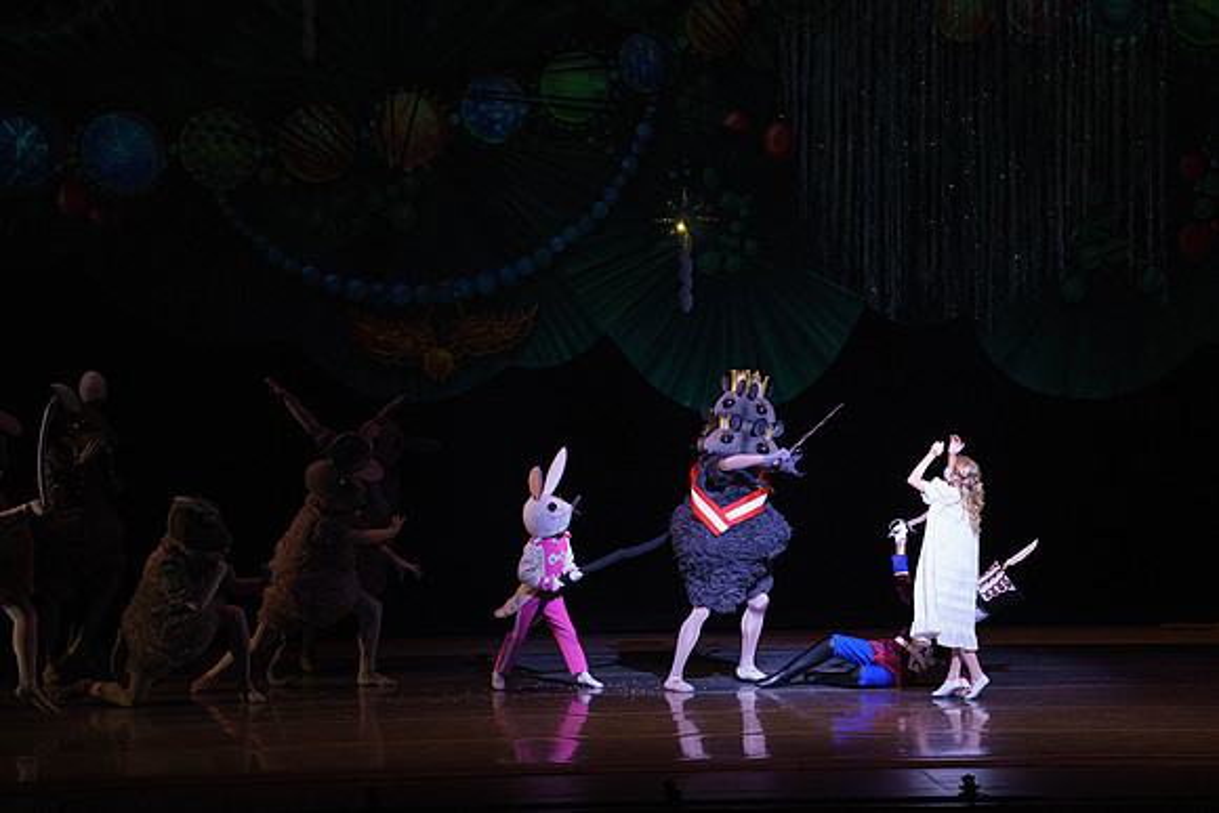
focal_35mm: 186
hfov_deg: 11.1
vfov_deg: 7.4
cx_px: 610
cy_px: 406
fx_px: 6299
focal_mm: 186
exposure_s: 1/320
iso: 5000
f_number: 7.1
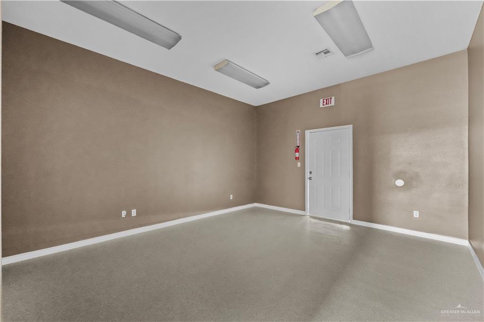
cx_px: 242
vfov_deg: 81.2
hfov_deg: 104.3
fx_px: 188
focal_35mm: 14
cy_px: 161
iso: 12800
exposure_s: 1
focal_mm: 14
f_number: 7.1
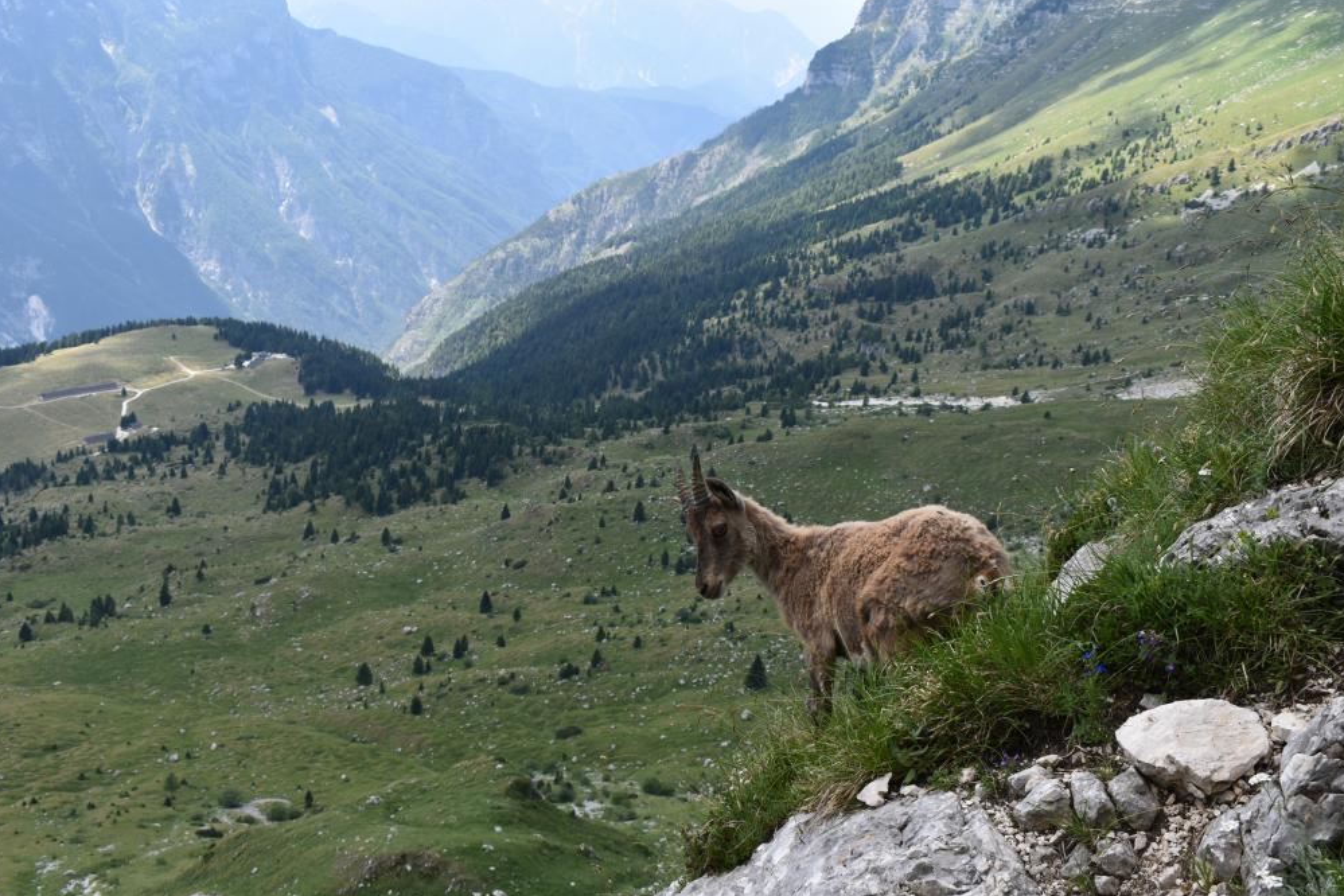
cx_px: 659
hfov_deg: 48.5
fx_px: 1493
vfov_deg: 33.4
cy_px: 454
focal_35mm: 40
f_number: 8
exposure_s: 1/250
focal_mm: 26
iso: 220
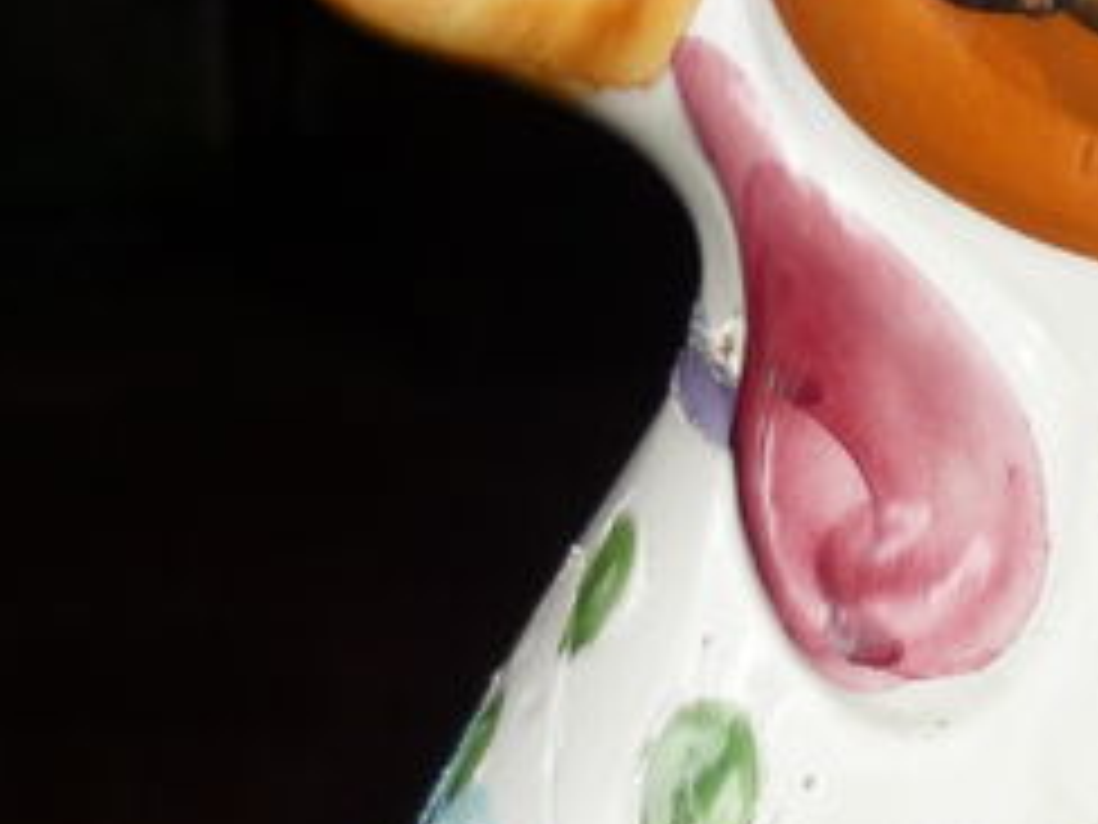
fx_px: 4282
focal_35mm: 135
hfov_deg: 14.4
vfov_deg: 11.0
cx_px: 1080
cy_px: 563
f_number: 2.8
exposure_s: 1/30
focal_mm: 5.5
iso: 100
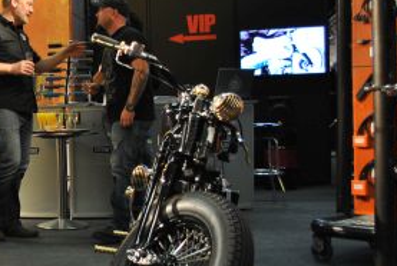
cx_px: -19
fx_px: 718
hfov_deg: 28.6
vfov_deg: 21.0
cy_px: 153
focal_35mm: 65
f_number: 3.8
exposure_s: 1/30
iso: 280
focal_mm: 20
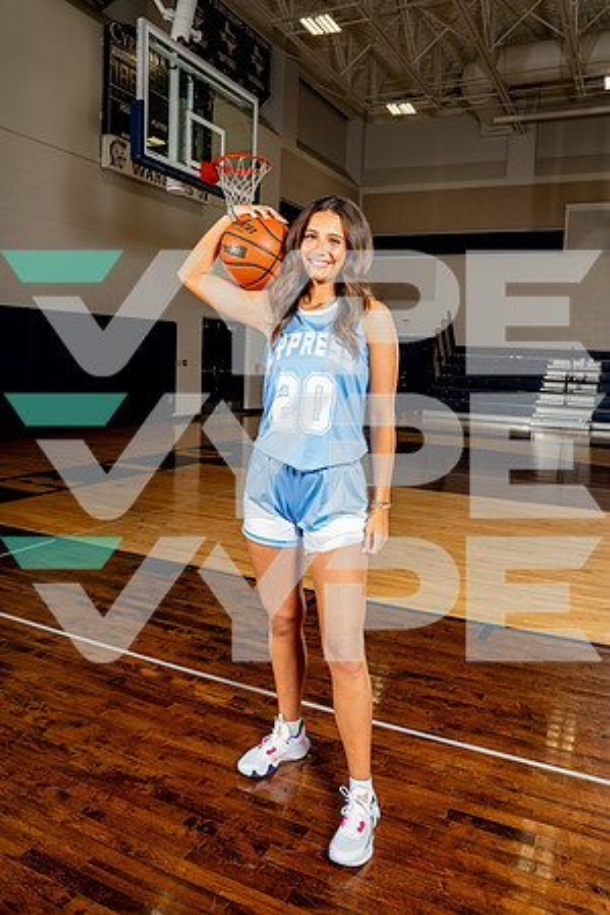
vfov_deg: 67.4
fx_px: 686
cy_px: 458
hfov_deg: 47.9
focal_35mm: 27
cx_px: 305
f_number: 5.6
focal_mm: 27
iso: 400
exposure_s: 1/250
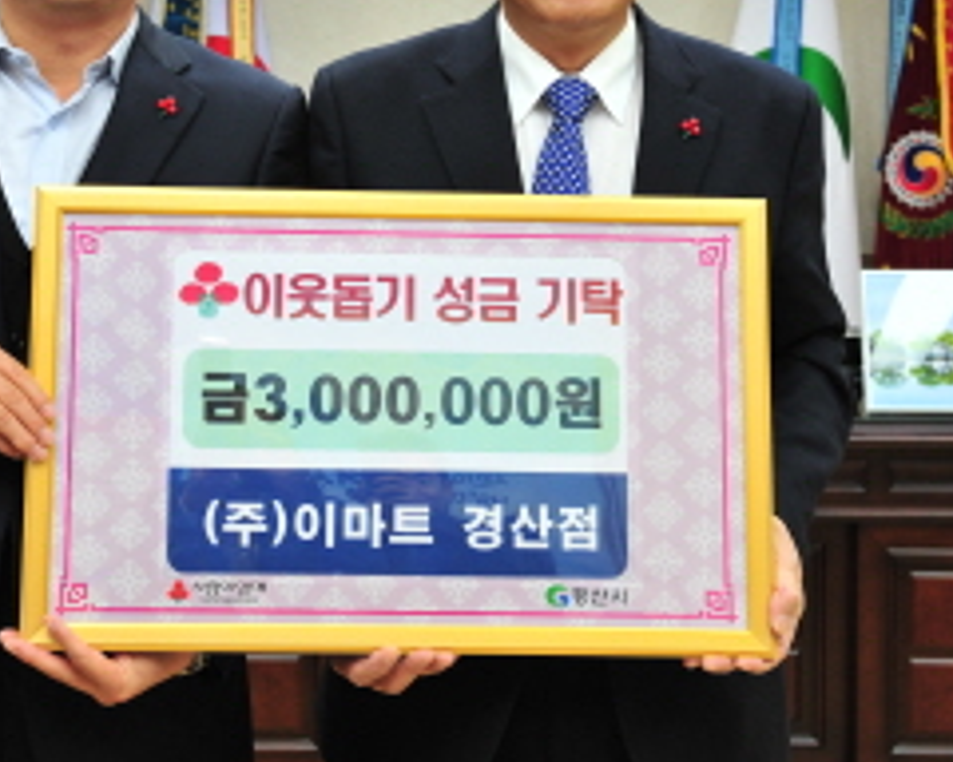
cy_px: 155
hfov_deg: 23.2
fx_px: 2313
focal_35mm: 82
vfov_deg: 18.5
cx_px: 334
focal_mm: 42
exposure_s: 1/60
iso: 800
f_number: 5.6
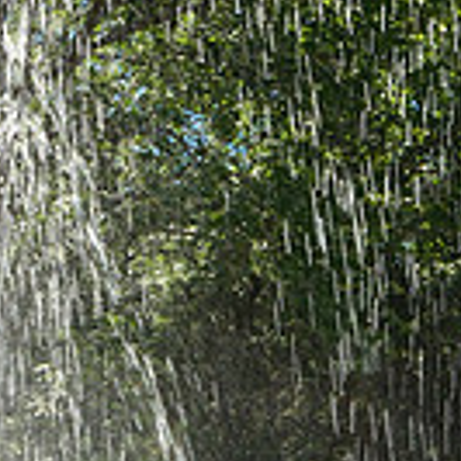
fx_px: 2921
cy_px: 222
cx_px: -80
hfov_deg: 8.9
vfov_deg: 9.0
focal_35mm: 194
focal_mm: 35
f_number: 22
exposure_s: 1/100
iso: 400
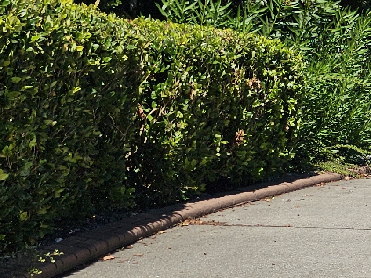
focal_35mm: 109
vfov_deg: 13.5
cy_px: 243
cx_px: 727
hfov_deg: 14.9
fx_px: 1168
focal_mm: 6.3
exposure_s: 1/1437
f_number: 1.7
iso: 10
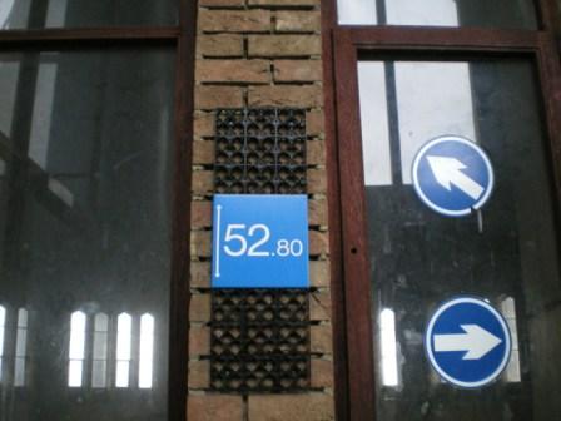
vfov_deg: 37.7
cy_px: 210
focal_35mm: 38
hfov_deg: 49.0
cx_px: 280
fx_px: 616
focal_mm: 6.3
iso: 400
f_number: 3.1
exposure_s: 1/50
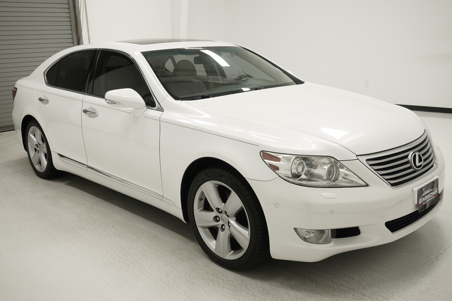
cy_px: 150
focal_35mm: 34
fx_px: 427
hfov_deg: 55.8
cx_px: 226
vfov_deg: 38.9
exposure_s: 1/200
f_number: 5.6
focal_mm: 23
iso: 500
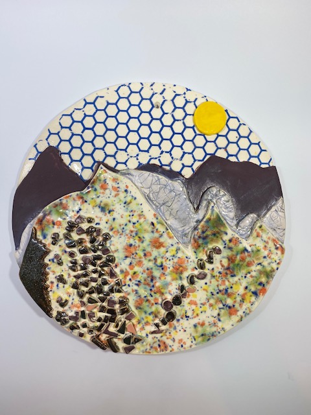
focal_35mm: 26
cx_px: 156
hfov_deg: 53.1
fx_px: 311
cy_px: 208
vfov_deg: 67.3
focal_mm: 4.25
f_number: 1.8
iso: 32
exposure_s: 1/253
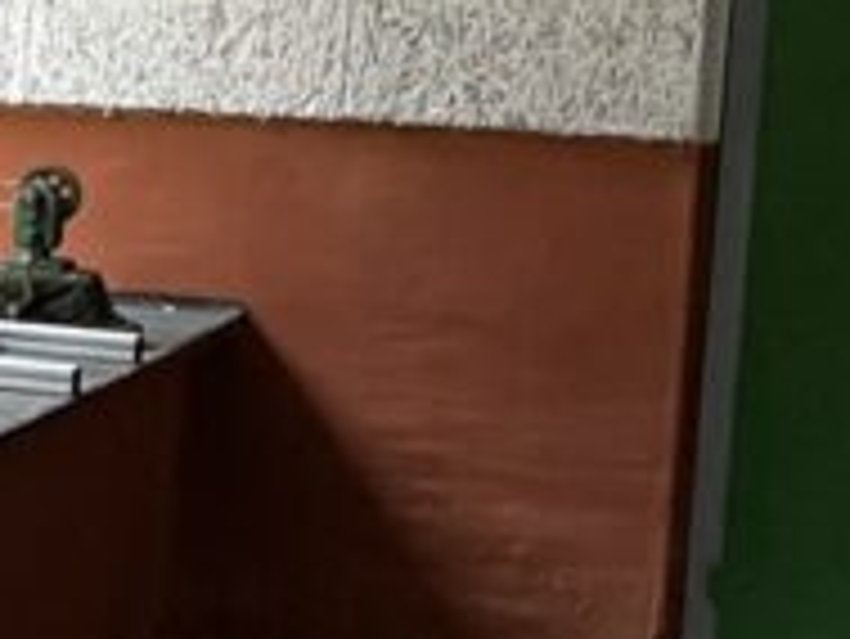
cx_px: -1223
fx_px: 3464
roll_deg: +0.1
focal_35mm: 141
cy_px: 274
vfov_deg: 10.5
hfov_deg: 11.5
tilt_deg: -6.6
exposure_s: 1/73
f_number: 1.6
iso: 125
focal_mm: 4.2
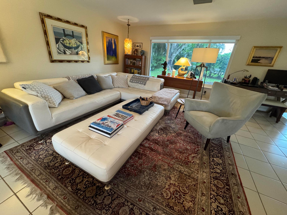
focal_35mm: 14
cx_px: 144
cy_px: 108
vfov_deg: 85.7
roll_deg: -3.9
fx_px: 116
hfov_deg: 102.1
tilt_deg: -22.6
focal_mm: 2.22
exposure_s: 1/60
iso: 640
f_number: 2.2
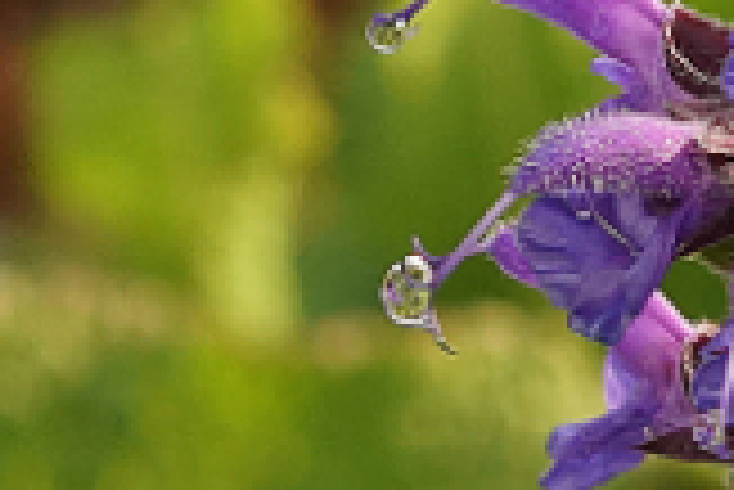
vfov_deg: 1.2
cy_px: -180
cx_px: 45
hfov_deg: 1.9
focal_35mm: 1105
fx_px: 22549
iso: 400
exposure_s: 1/160
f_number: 8
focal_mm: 100
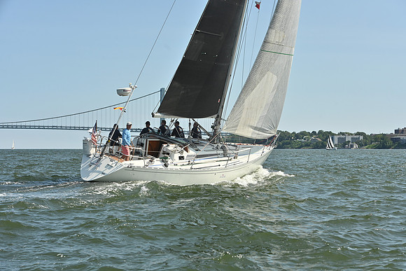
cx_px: 203
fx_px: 790
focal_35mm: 70
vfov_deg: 19.5
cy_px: 136
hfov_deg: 28.8
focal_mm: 70
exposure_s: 1/1250
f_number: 9
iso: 320
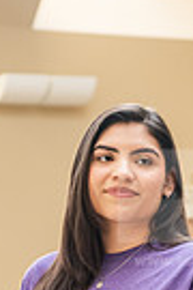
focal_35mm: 206
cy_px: 284
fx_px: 1656
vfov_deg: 9.9
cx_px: 84
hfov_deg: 6.7
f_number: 3.5
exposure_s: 1/200
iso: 1250
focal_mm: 62
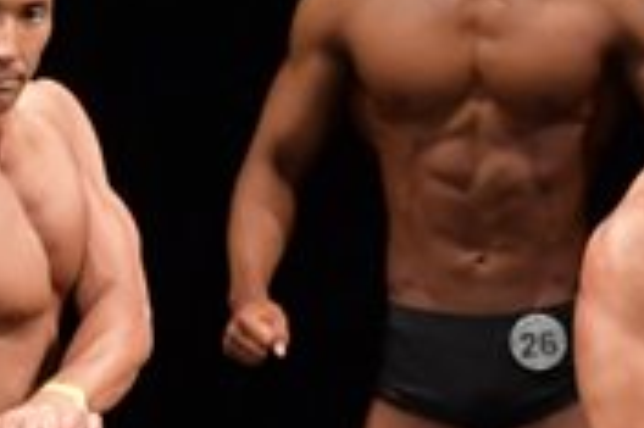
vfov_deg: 1.2
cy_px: 629
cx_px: -177
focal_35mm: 1125
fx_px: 20106
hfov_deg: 1.8
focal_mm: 170
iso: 3200
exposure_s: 1/400
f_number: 5.6
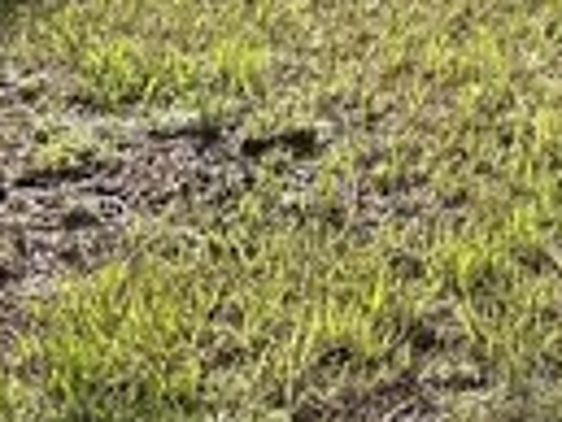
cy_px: -766
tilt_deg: +4.5
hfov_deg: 10.0
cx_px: 832
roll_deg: +0.9
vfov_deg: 7.1
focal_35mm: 191
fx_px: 3104
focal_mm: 6.76
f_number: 1.78
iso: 80
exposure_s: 1/11905
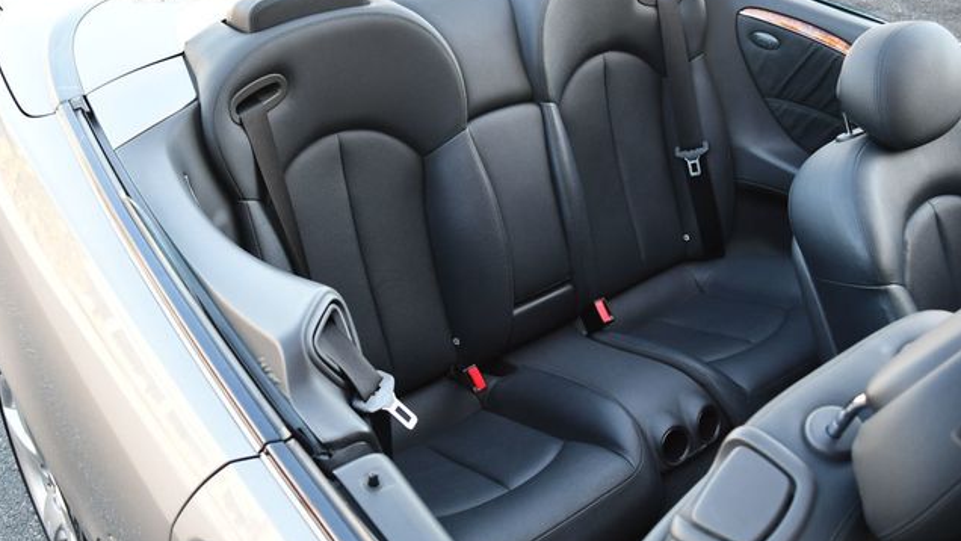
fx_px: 968
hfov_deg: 52.8
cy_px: 228
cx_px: 479
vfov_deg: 31.2
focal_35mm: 38
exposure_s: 1/250
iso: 500
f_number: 3.5
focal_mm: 18
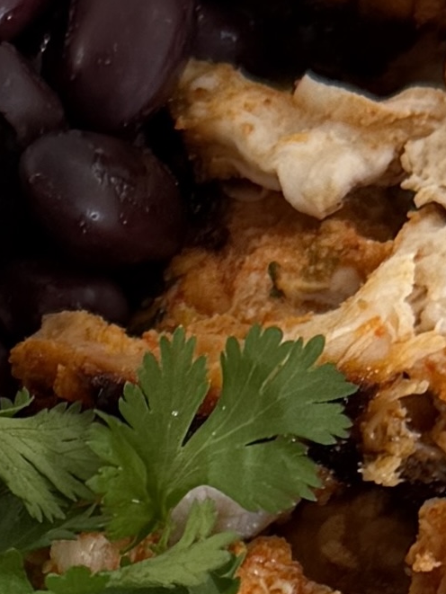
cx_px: -134
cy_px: 588
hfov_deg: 8.6
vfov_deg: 11.4
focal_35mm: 171
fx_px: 2937
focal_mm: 6.76
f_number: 1.78
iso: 80
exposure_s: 1/376
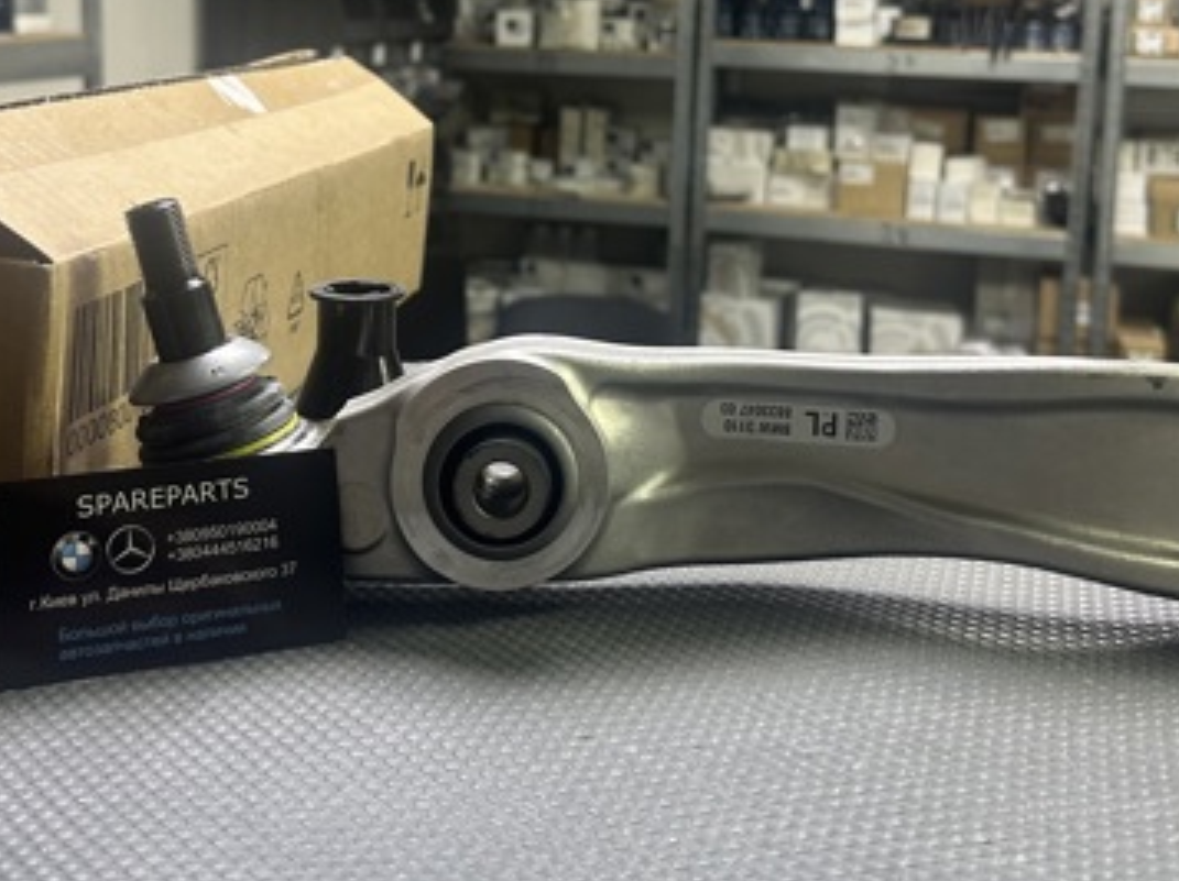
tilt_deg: -7.3
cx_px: 565
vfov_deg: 32.5
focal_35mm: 43
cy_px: 163
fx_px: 1463
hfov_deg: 43.9
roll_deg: -2.1
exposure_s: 1/50
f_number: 1.78
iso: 160
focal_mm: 6.86
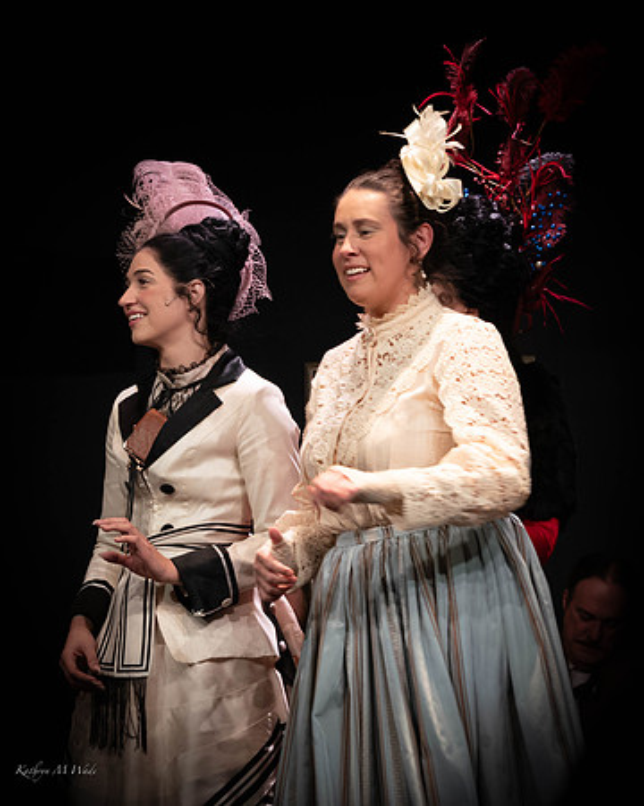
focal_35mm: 131
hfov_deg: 11.8
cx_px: 444
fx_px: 3111
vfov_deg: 14.7
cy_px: 314
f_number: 5.6
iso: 2000
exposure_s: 1/200
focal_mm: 75
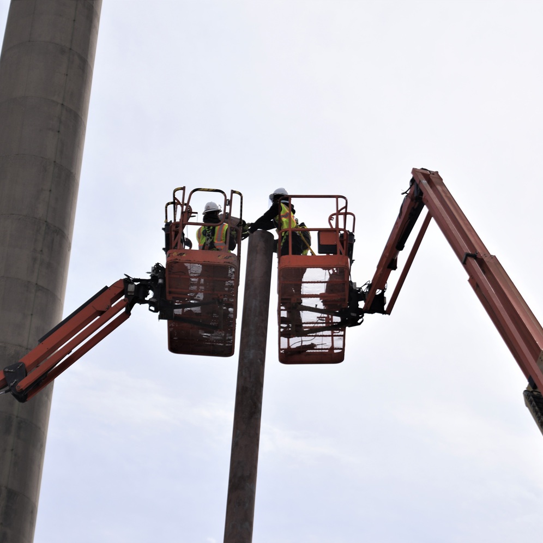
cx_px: 243
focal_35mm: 106
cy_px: 272
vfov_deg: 16.5
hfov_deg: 16.5
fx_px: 1875
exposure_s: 1/1000
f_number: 5.6
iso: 100
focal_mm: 55
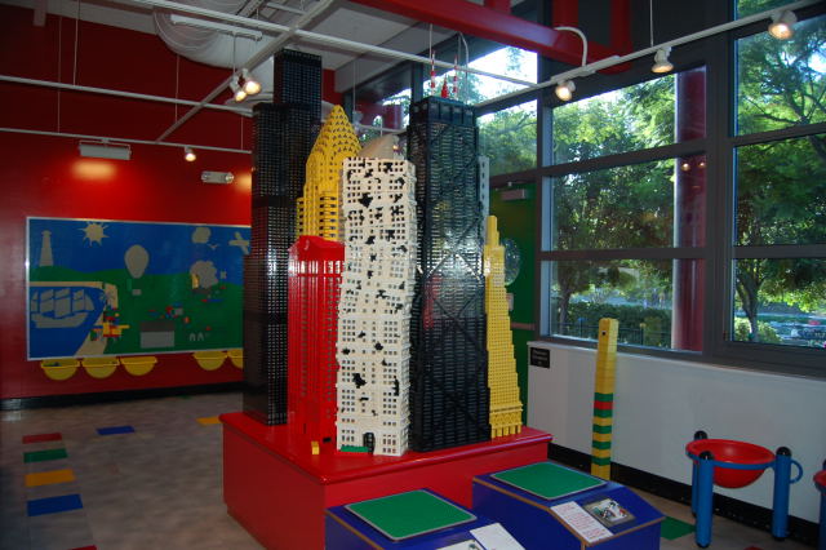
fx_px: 619
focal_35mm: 27
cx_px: 413
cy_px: 275
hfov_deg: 67.4
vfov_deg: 47.9
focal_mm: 18
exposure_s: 1/60
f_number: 3.5
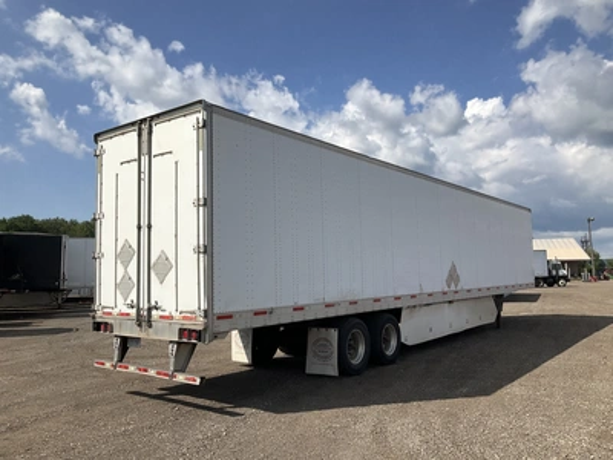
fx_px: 514
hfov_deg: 61.7
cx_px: 306
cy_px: 230
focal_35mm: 29
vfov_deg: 48.2
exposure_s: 1/3125
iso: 25
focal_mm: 3
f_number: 1.8
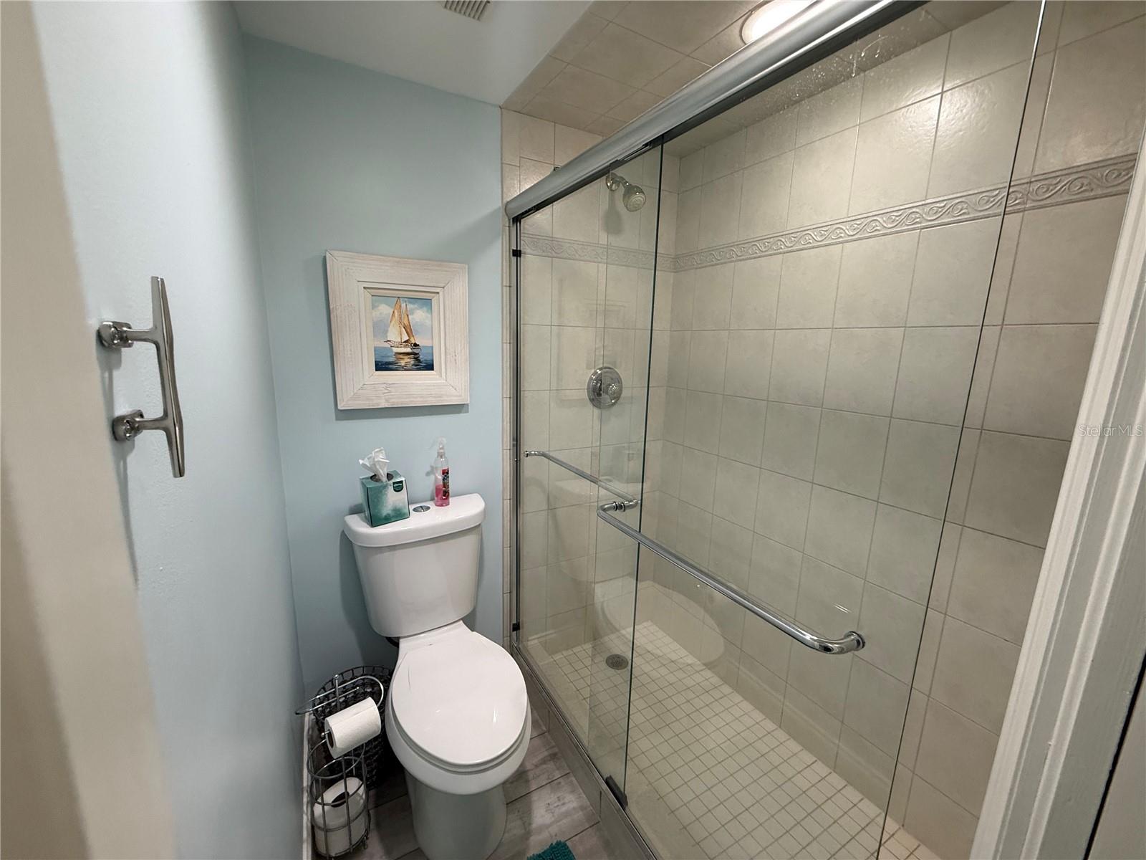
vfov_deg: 85.7
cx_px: 573
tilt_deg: -10.2
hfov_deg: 102.1
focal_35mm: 14
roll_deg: -1.7
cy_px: 430
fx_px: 463
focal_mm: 2.22
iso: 200
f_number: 2.2
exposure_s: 1/120
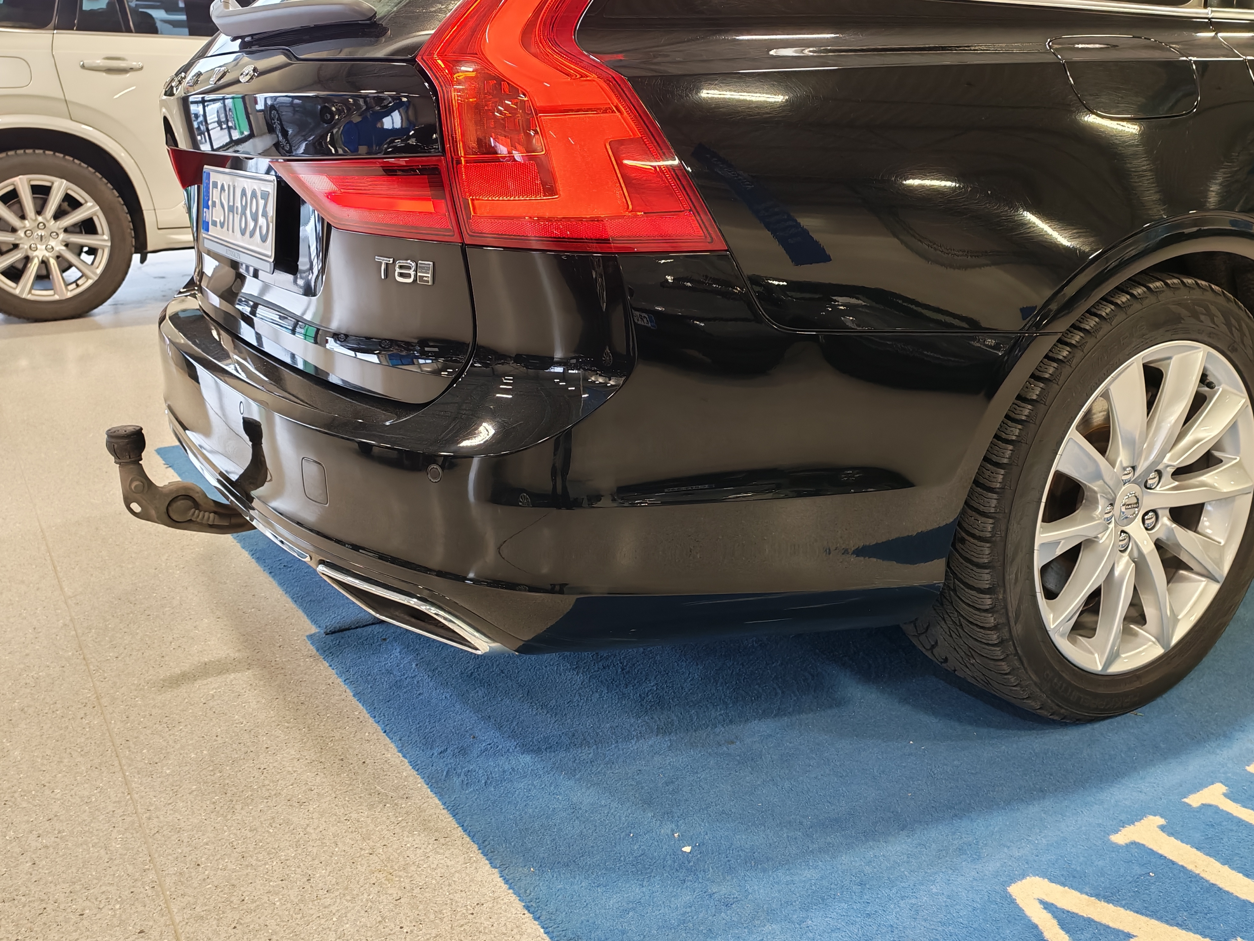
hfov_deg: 55.4
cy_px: 470
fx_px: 1195
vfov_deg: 42.9
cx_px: 627
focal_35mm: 33
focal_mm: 6.12
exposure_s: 1/100
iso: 422
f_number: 1.9
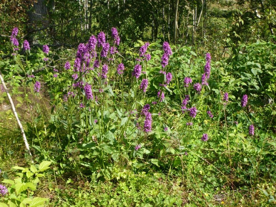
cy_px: 104
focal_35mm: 49
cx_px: 138
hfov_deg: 38.9
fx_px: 391
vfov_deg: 29.7
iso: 100
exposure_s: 1/320
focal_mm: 8.7
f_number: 4.1
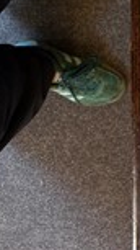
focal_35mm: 74
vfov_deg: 26.3
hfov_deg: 14.9
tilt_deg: -88.7
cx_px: 223
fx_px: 489
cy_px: -28
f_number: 1.6
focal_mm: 5.96
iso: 100
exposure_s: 1/50
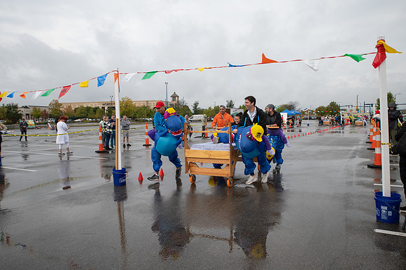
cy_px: 135
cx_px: 203
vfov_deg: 49.5
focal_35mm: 26
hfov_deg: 69.4
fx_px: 293
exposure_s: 1/500
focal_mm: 26
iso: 400
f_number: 7.1
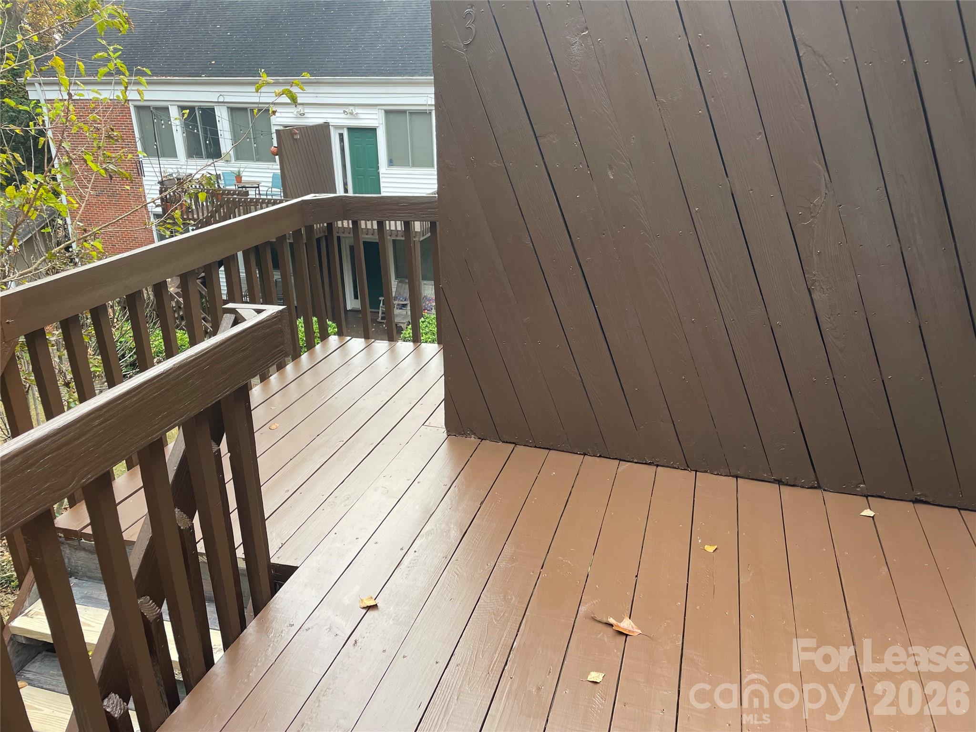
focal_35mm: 26
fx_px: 733
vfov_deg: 53.1
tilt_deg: -21.1
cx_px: 488
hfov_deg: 67.3
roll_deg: +1.4
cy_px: 366
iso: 50
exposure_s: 1/121
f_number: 1.6
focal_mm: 4.2
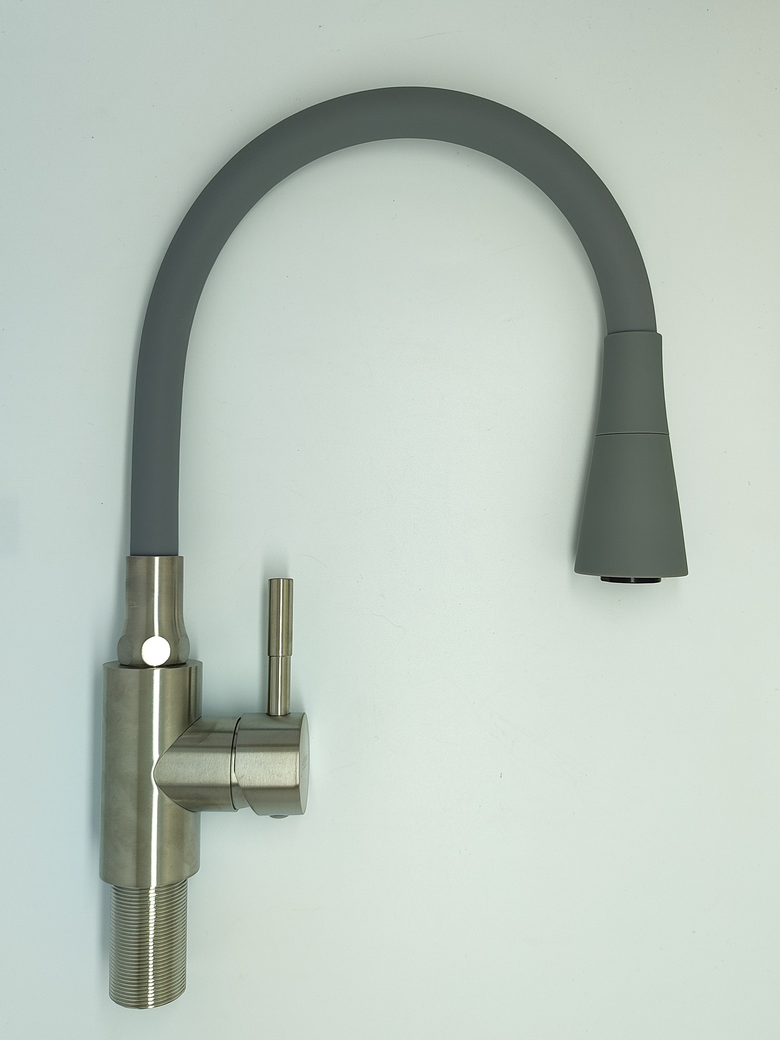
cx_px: 390
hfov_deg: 56.8
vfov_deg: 71.6
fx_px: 721
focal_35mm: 24
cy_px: 520
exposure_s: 1/250
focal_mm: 5.89
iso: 125
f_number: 1.89
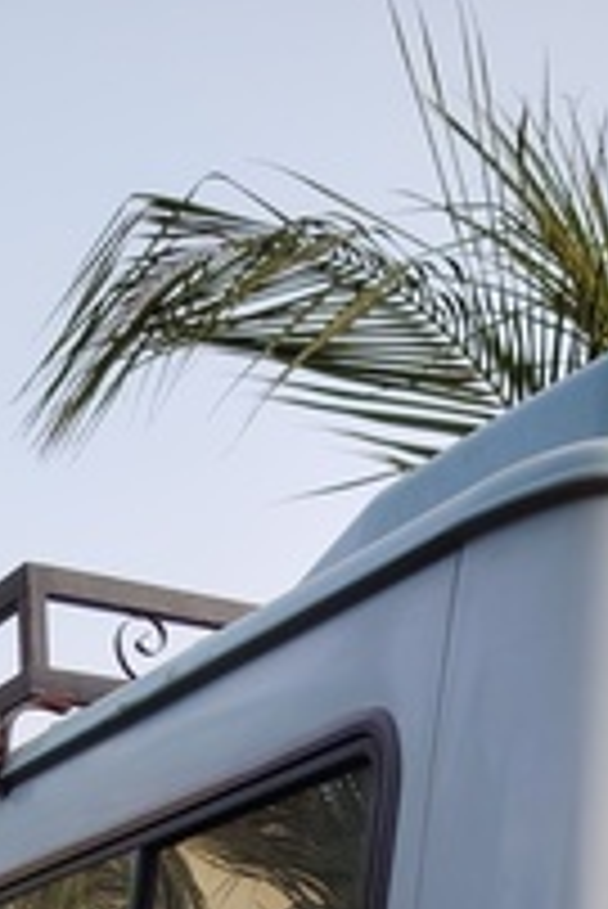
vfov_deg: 23.1
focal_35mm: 74
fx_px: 1871
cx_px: 320
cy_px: 1287
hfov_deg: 18.5
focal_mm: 5.25
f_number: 1.75
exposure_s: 1/271
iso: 100
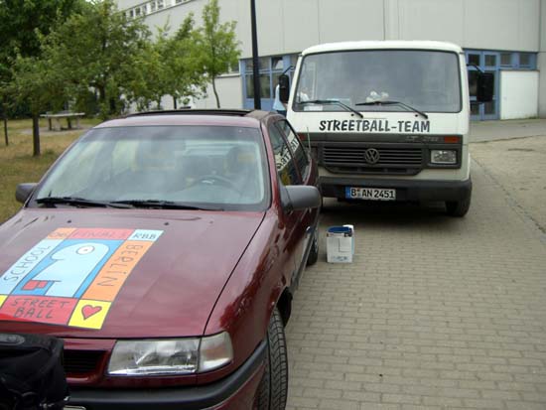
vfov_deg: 37.7
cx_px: 273
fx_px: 600
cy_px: 205
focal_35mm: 38
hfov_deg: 49.0
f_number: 2.7
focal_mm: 6.2
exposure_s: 1/125
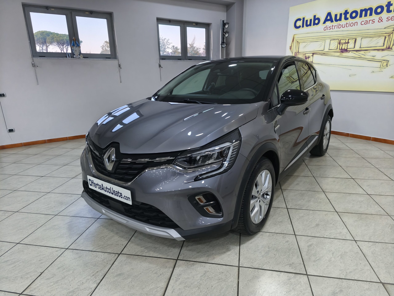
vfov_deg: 58.9
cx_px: 197
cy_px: 148
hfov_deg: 73.9
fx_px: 262
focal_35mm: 23
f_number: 1.7
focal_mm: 5.35
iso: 500
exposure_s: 1/50
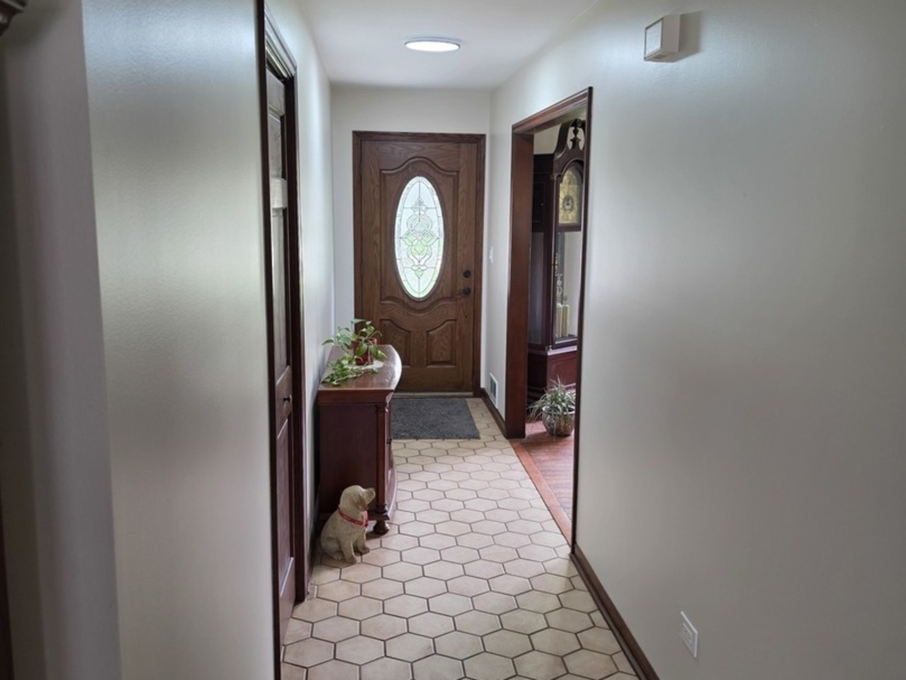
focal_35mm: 23
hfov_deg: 73.9
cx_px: 453
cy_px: 340
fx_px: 602
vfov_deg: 58.9
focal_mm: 6.5
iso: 80
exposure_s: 1/52
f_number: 1.4
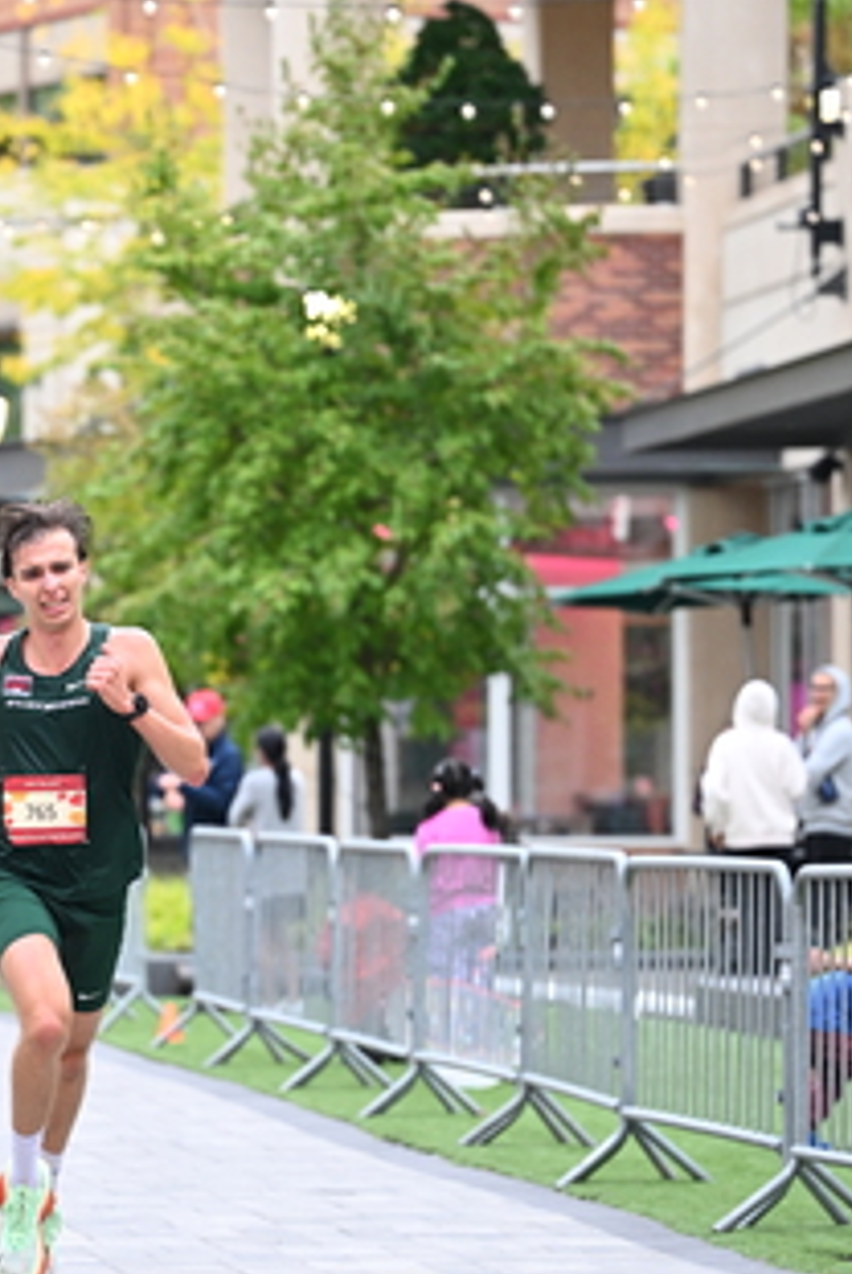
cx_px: 166
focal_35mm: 182
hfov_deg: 7.5
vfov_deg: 11.3
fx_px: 6446
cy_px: 729
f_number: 2.8
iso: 1600
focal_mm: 103
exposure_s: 1/640
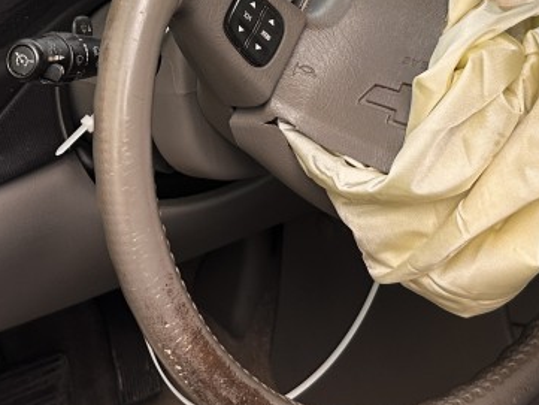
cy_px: -135
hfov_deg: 23.0
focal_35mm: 85
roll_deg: -6.6
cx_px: 208
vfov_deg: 16.4
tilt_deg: -19.0
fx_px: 1324
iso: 80
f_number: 1.78
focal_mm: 6.86
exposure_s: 1/401
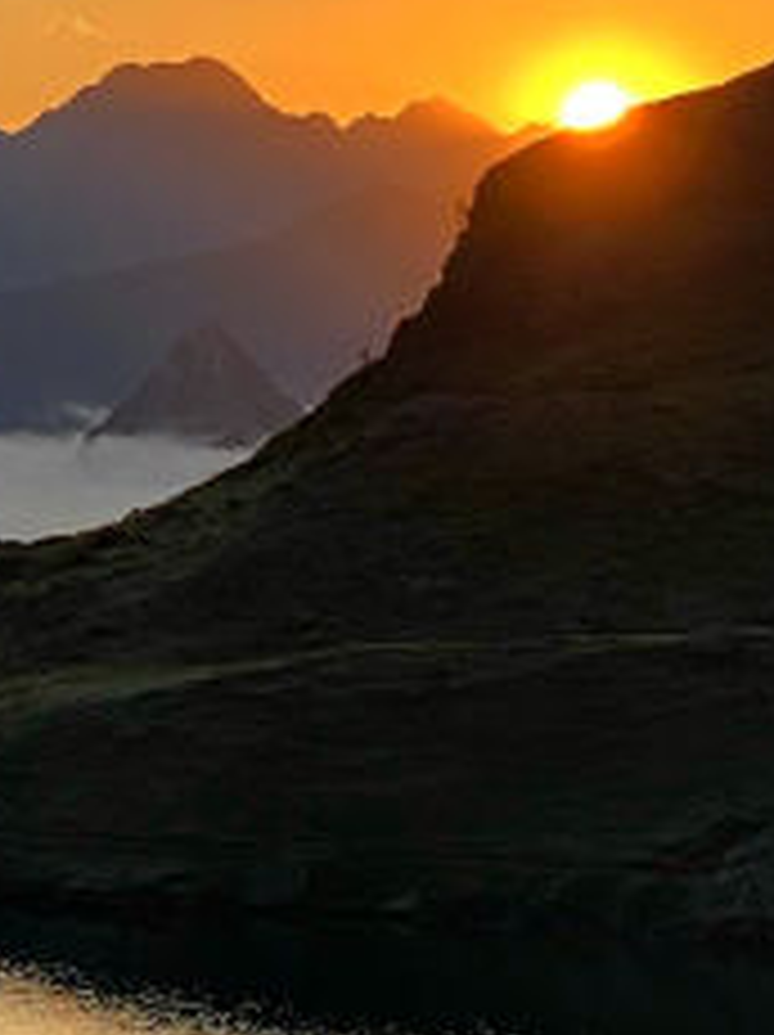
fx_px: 7945
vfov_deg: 7.5
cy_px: 454
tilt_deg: +0.8
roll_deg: -0.4
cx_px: 9
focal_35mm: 266
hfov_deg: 5.6
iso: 20
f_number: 2
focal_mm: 6
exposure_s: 1/1020
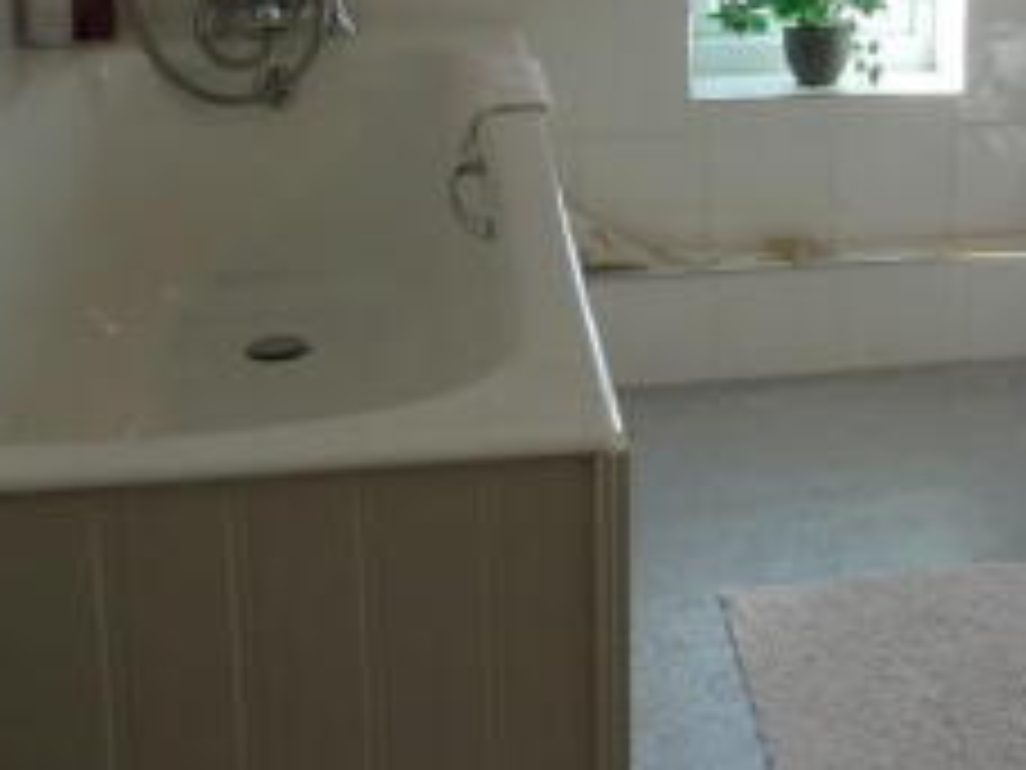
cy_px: 65
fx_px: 1897
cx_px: 988
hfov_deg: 28.7
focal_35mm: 64
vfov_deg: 22.3
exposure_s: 1/50
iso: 80
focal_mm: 4.1
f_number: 3.3
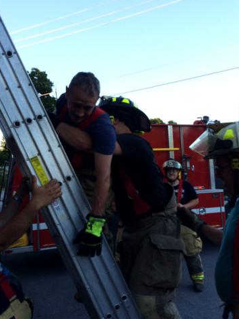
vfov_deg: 49.0
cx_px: 110
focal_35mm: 38
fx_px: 350
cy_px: 149
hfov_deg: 37.7
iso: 32
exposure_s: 1/275
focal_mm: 4.12
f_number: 2.2
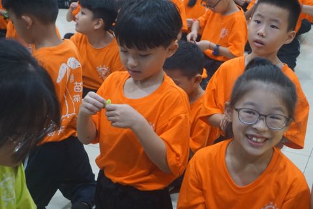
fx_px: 496
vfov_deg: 23.8
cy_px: 104
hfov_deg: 35.1
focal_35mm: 57
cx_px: 156
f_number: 5.6
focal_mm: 38
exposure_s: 1/60
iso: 3200
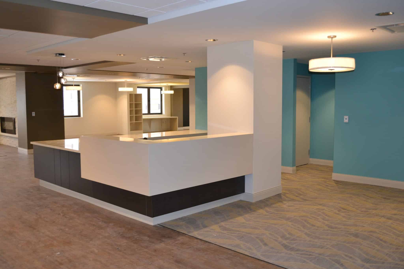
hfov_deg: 57.2
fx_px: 370
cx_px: 202
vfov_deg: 40.0
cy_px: 134
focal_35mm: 33
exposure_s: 1/60
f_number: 4
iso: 400
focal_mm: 22
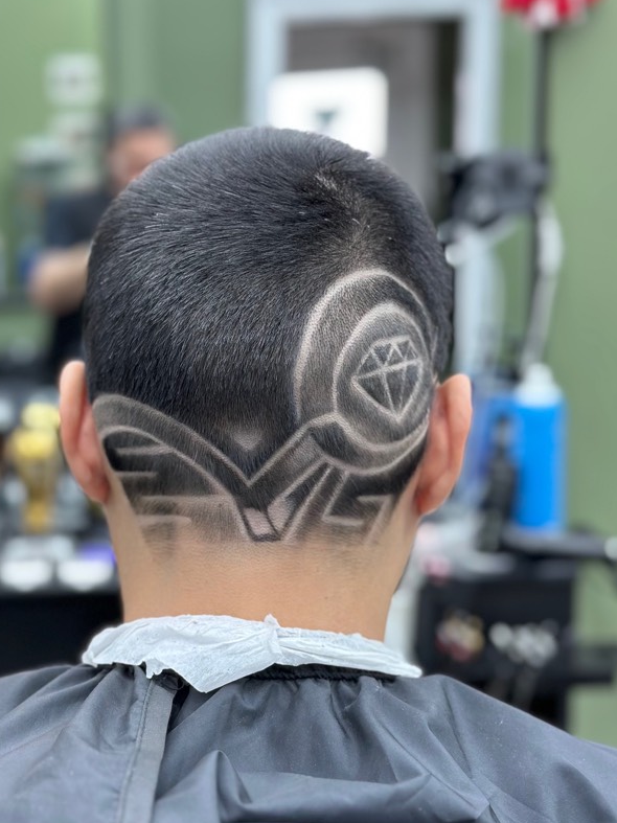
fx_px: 1450
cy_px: 497
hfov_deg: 24.0
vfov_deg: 31.6
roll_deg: +1.0
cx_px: 283
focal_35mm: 61
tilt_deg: -11.6
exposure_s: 1/120
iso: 100
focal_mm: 6.86
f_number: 1.78
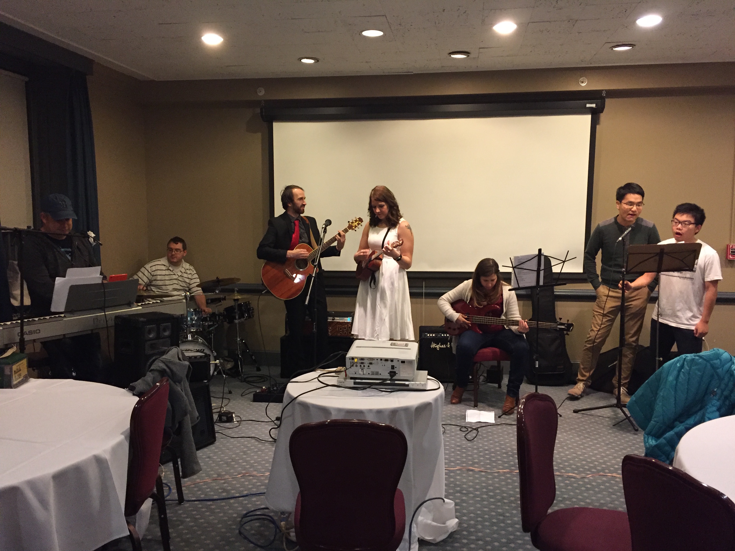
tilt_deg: -5.6
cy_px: 276
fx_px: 616
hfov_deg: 61.7
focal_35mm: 29
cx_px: 368
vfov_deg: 48.2
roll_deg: -0.4
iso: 250
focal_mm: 4.15
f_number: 2.2
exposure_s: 1/30
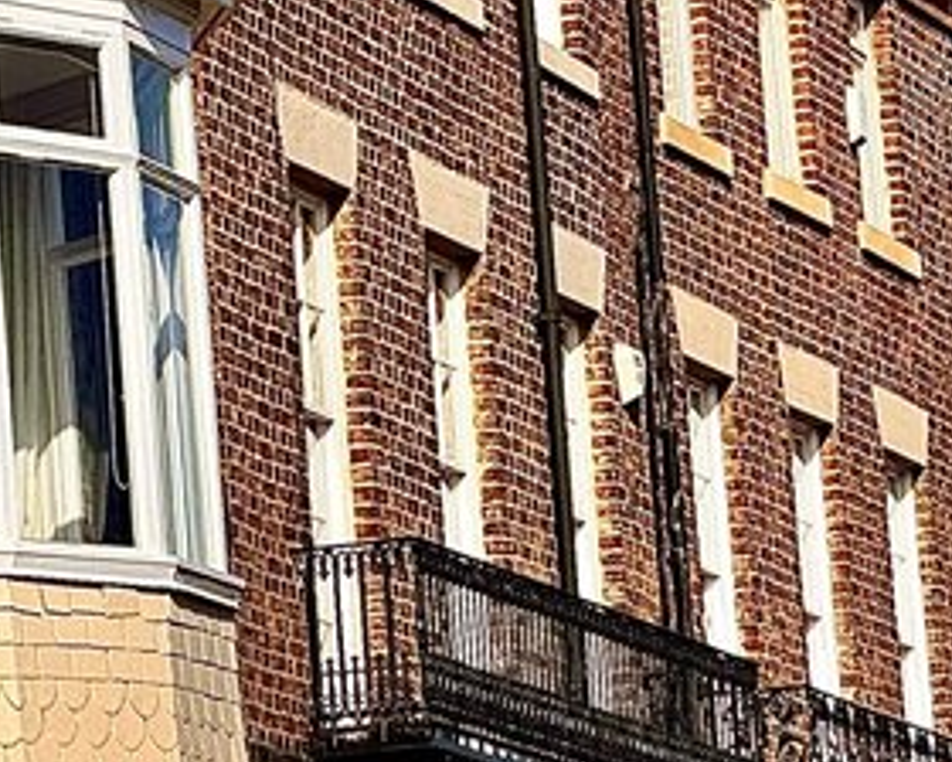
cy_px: -422
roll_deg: +4.1
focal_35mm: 322
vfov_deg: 4.8
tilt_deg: +13.5
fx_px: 9073
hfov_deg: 6.0
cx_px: 190
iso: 25
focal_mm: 9
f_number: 2.8
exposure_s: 1/1193
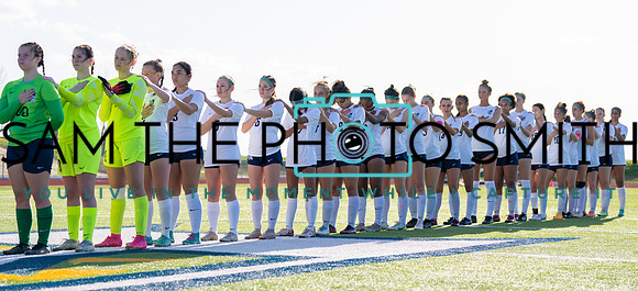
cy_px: 162
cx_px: 323
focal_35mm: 78
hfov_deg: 28.2
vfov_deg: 13.1
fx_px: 1271
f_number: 2.8
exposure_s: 1/1000
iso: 100
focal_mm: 70
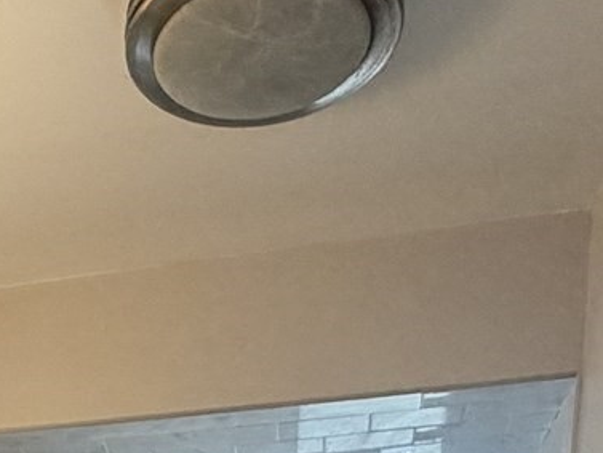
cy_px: 1085
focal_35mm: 76
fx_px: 1324
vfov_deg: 13.8
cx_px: -59
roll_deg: -1.8
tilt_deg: -6.6
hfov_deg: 24.0
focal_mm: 2.22
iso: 200
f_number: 2.2
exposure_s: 1/60
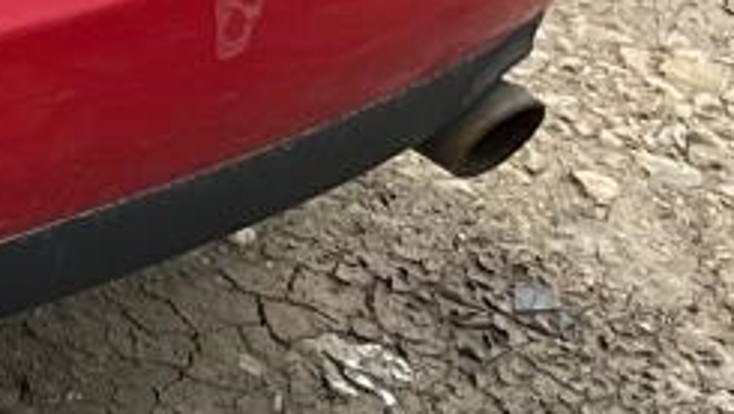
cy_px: -441
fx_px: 3212
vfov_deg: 7.1
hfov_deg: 11.1
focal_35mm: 165
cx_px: -980
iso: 16
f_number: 1.8
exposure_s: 1/829
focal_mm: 3
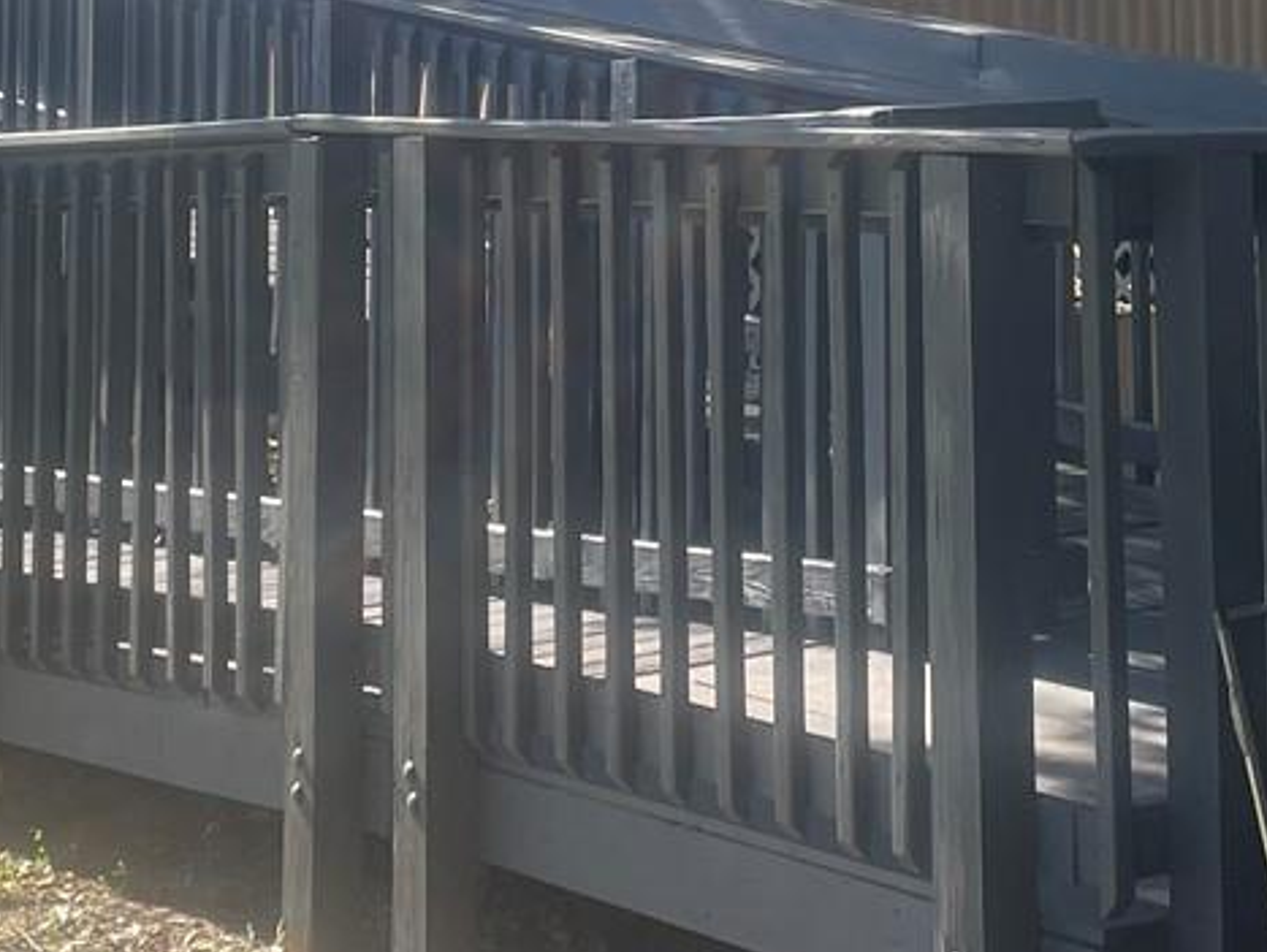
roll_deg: +0.2
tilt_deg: +4.0
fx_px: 3260
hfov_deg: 21.9
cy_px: -68
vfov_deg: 16.2
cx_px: 806
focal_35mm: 89
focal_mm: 4.2
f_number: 1.6
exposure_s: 1/812
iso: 32
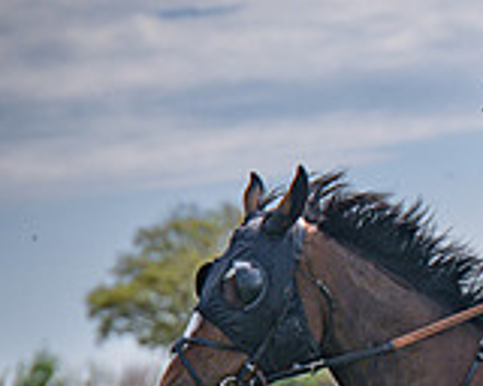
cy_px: 551
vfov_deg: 3.4
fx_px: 6404
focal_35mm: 448
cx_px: 443
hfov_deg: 4.3
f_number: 4
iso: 200
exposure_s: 1/2500
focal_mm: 98
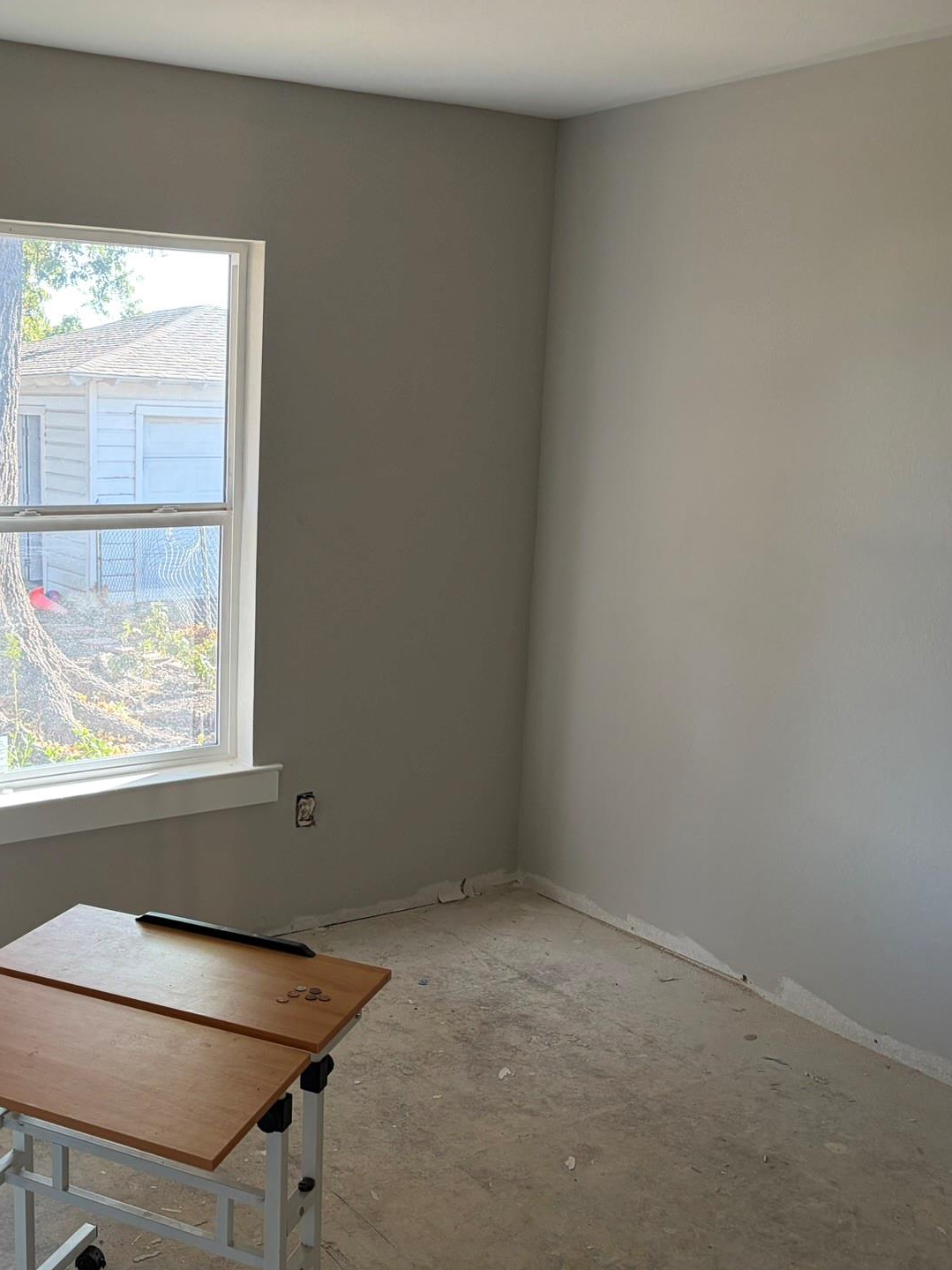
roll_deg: -2.1
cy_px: 639
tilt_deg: -8.5
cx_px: 206
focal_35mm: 37
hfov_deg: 37.4
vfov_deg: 50.1
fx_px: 1357
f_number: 1.6
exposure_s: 1/116
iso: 125
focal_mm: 5.96
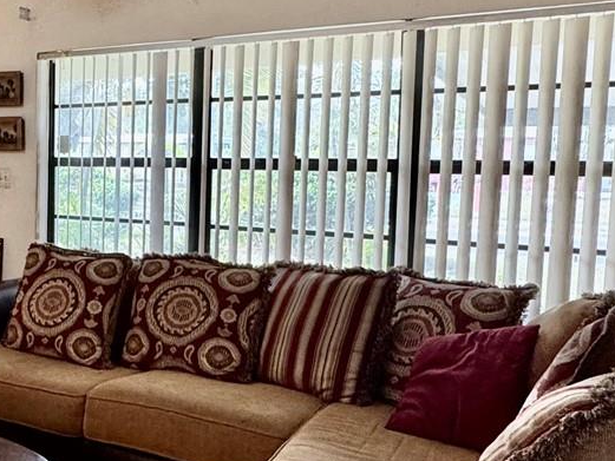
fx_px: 764
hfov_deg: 40.1
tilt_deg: -5.1
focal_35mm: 43
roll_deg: -0.6
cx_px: 45
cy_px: 220
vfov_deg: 33.6
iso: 200
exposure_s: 1/60
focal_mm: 2.22
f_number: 2.2
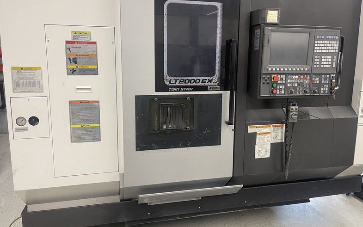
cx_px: 183
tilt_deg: -10.5
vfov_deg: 45.9
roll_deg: -0.9
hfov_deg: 68.4
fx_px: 267
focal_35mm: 27
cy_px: 99
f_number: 1.6
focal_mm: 5.1
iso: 160
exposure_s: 1/60
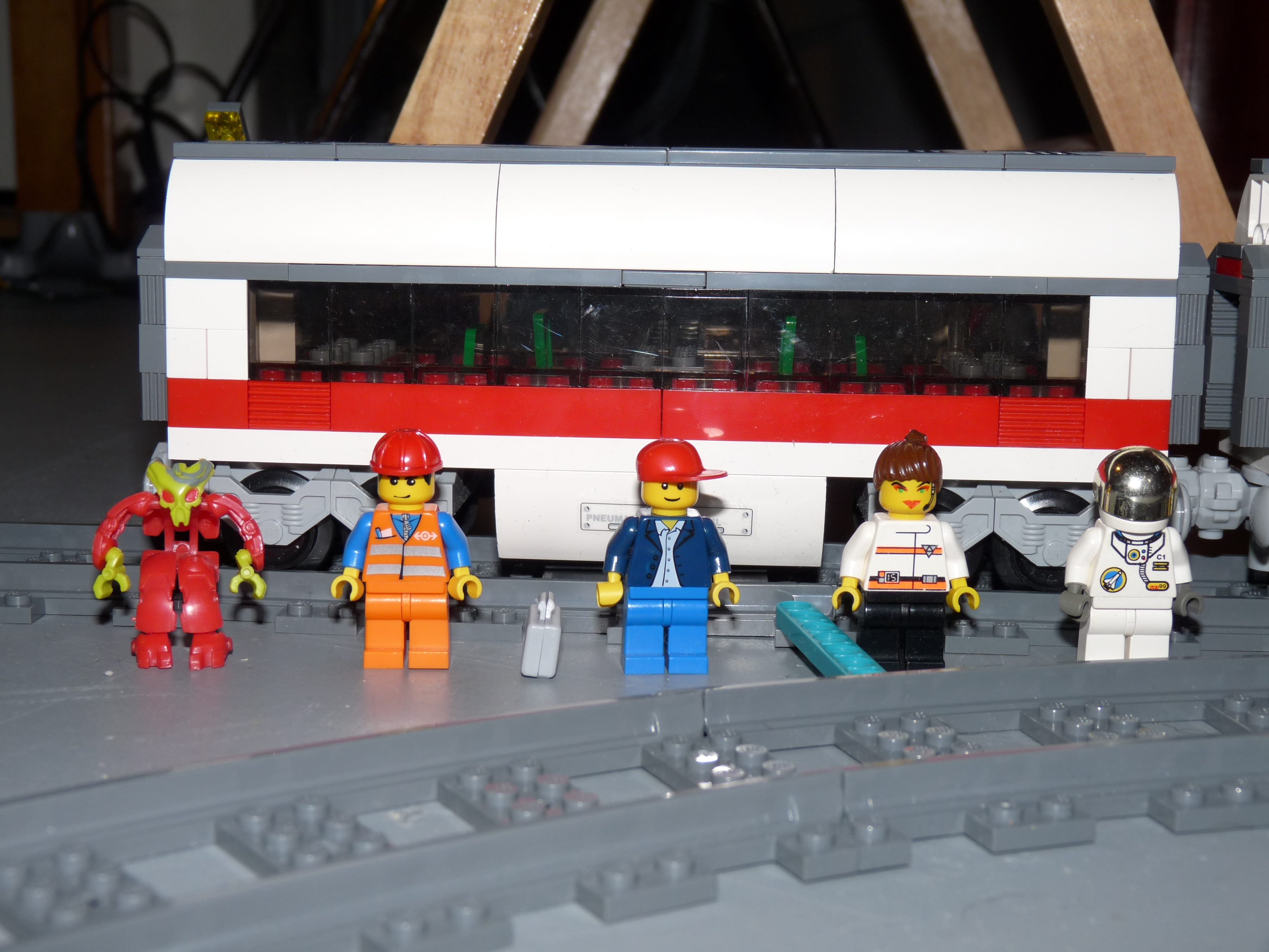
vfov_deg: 30.3
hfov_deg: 39.7
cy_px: 476
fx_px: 1760
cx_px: 634
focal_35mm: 48
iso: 100
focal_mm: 8.5
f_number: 3.2
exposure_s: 1/125
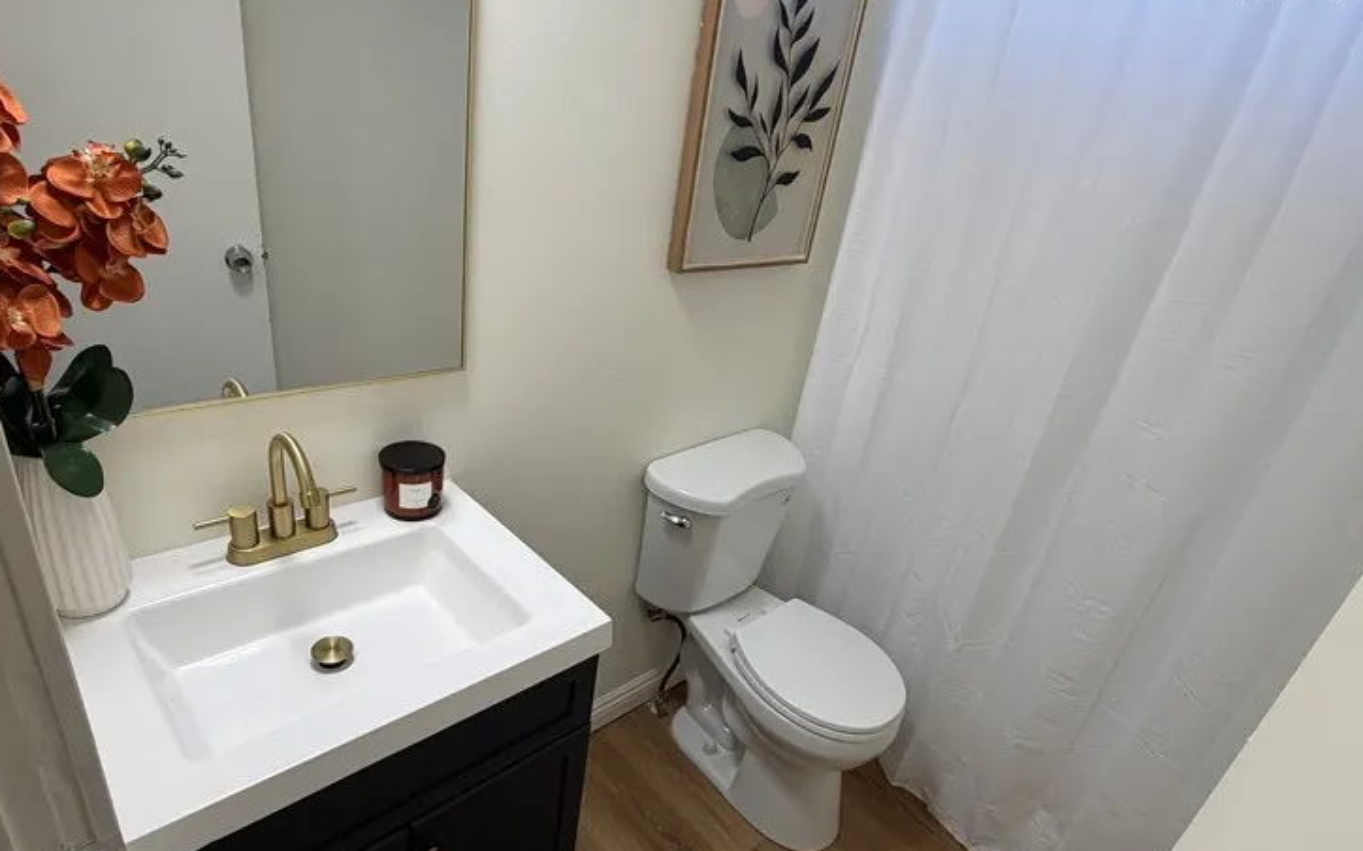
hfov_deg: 82.3
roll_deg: -10.3
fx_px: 780
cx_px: 700
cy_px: 473
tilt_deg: -27.5
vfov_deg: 57.1
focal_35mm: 21
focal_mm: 2.22
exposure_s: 1/121
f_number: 2.2
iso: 125
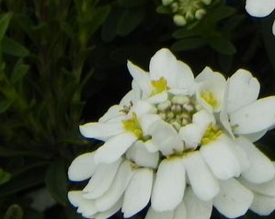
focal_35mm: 882
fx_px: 7176
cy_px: -84
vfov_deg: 1.8
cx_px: 224
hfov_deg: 2.2
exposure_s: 1/200
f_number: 5
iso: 160
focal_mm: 59.9
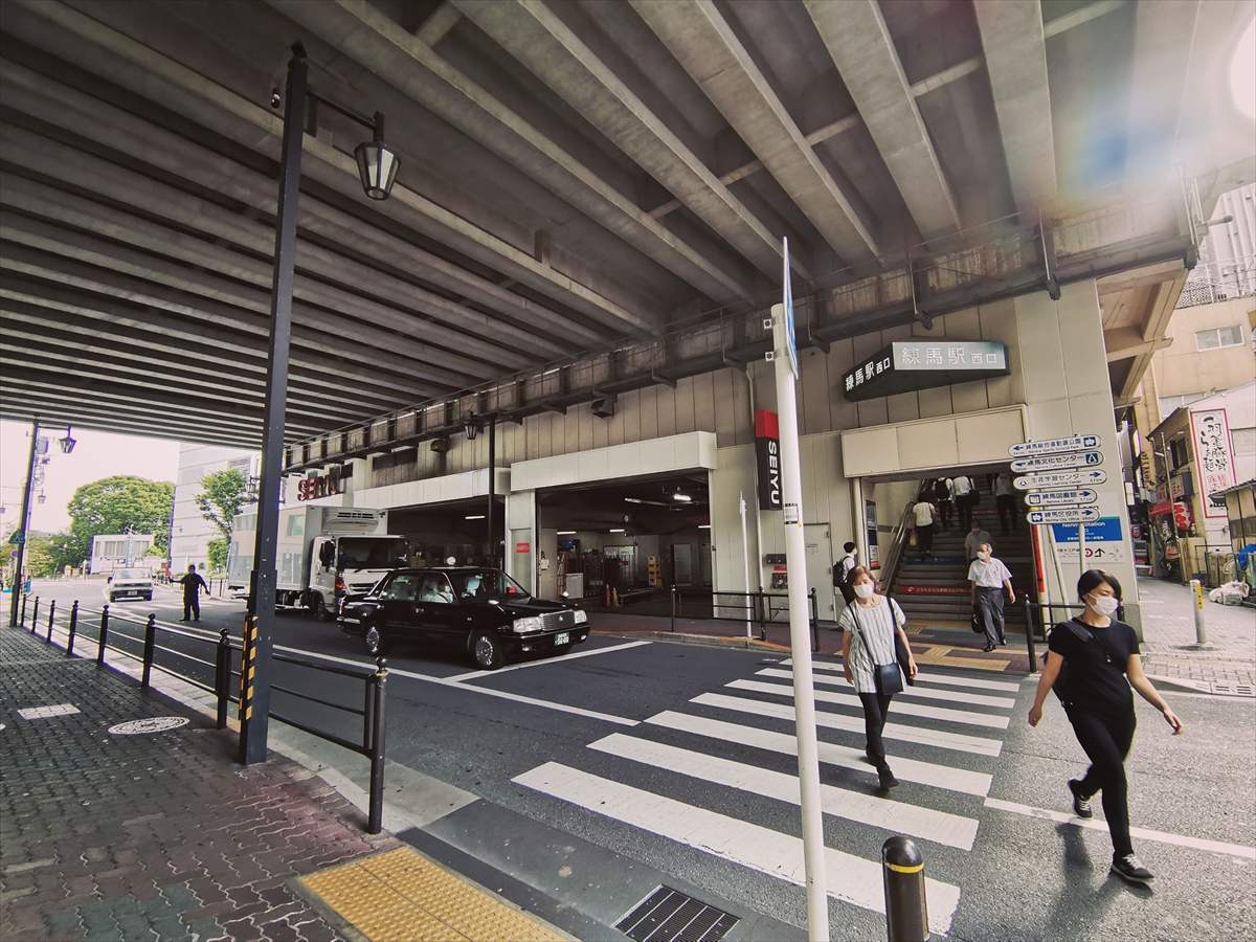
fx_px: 617
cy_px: 471
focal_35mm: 17
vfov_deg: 74.7
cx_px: 628
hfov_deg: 91.0
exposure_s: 1/100
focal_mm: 2.23
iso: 100
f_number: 2.2
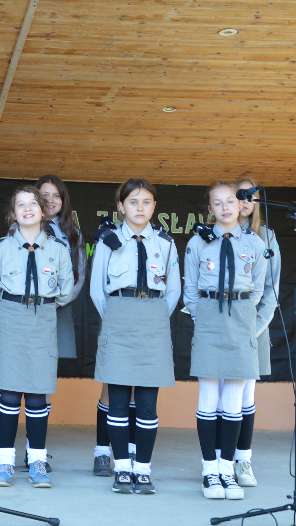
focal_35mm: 67
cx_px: -77
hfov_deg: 17.0
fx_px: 935
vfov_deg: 31.4
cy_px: 264
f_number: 4
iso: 400
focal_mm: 28
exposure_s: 1/50
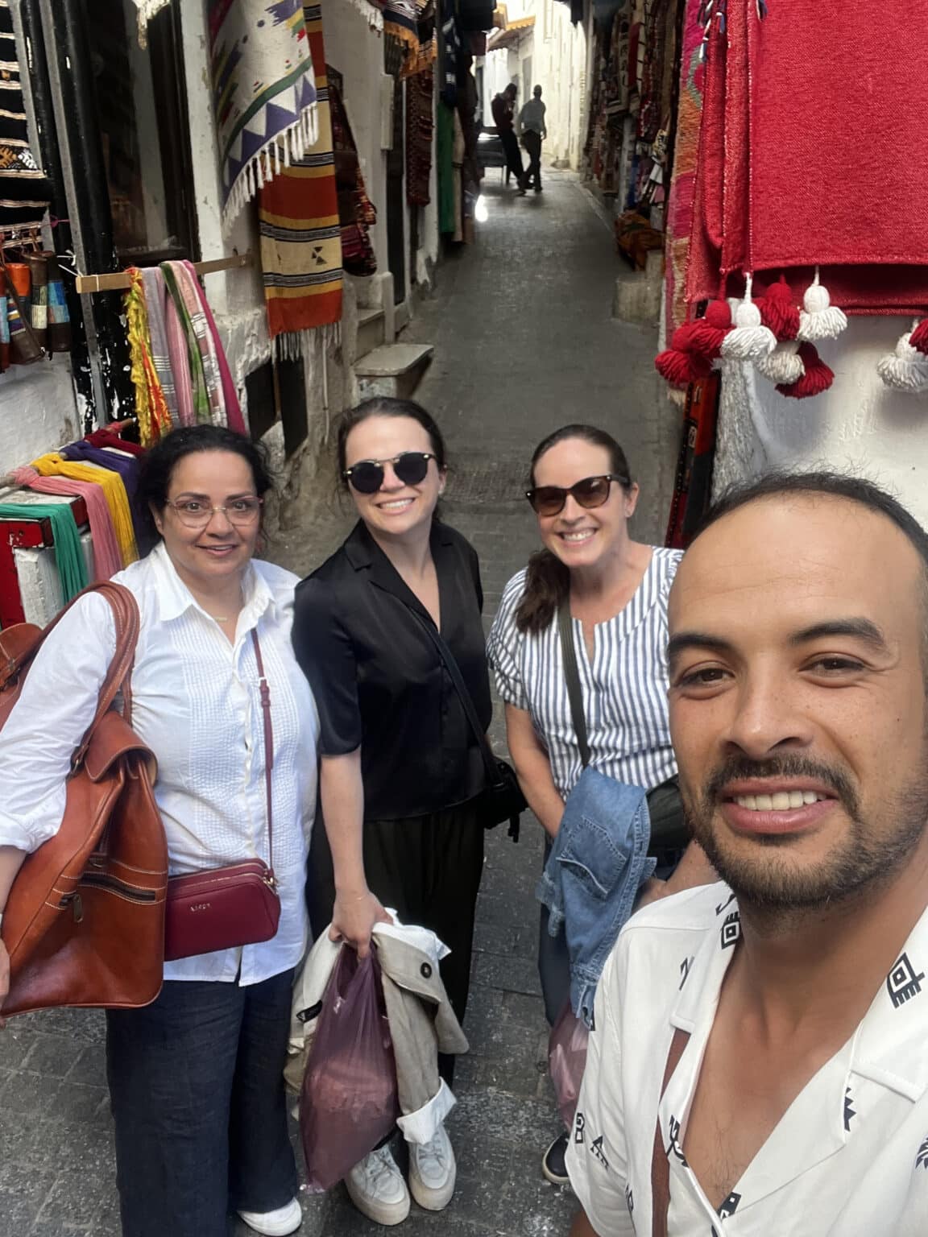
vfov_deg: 60.0
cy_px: 618
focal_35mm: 30
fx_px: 1072
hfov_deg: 46.8
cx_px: 464
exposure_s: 1/121
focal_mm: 2.71
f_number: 2.2
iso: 64
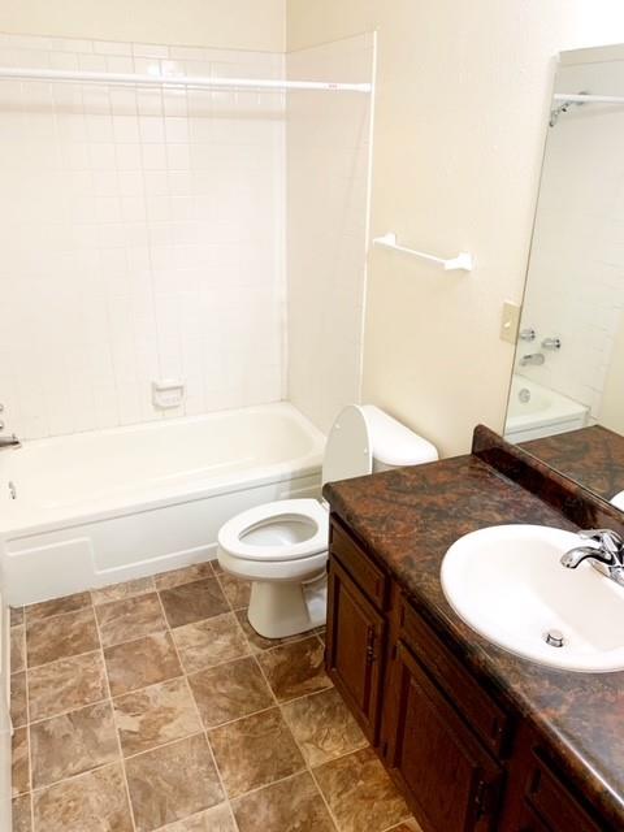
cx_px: 312
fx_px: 625
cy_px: 416
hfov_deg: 53.1
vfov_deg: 67.3
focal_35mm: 26
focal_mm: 4.25
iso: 160
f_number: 1.8
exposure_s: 1/60
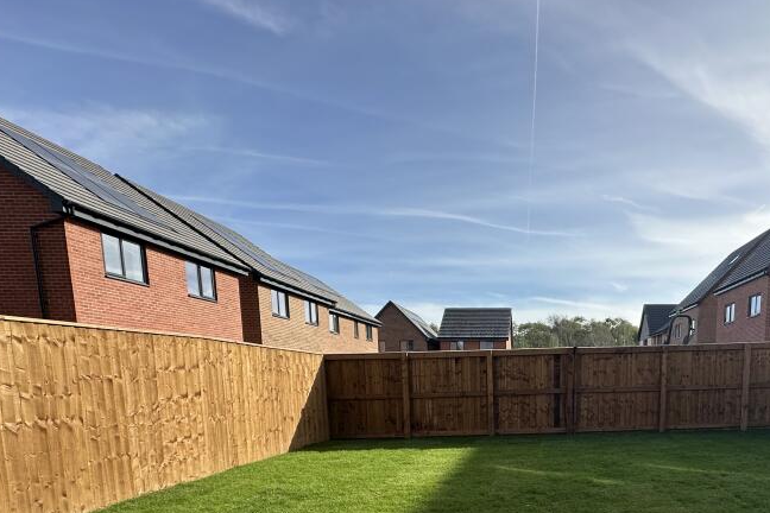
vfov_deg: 50.2
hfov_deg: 72.9
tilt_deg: -8.7
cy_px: 442
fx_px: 492
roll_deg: -0.4
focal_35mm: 23
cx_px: 537
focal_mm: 2.22
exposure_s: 1/807
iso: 40
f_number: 2.2
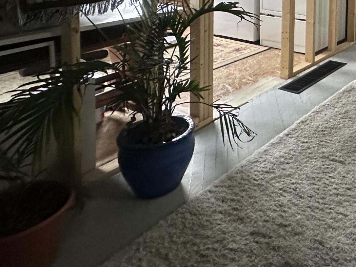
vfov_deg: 31.0
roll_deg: -2.2
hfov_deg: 39.7
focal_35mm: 40
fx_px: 411
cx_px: 374
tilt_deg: -3.5
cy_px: -43
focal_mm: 2.22
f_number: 2.2
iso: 800
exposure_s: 1/60
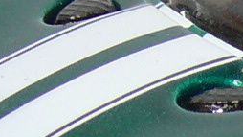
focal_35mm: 706
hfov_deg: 3.1
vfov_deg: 1.7
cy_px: 69
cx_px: 330
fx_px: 4550
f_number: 4
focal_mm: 13.6
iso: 100
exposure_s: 1/30
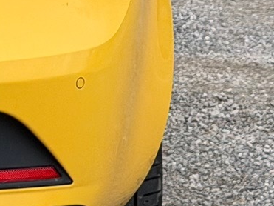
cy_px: -167
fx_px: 2065
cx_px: -321
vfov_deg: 5.6
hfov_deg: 7.2
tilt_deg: -7.3
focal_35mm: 261
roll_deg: -0.7
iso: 64
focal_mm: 6.76
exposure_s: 1/1838
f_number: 1.78
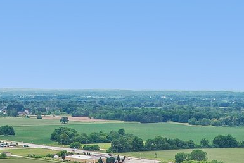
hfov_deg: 17.3
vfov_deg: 10.5
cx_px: 206
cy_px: 349
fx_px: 793
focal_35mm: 117
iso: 100
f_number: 2.8
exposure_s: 1/1000
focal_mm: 8.4
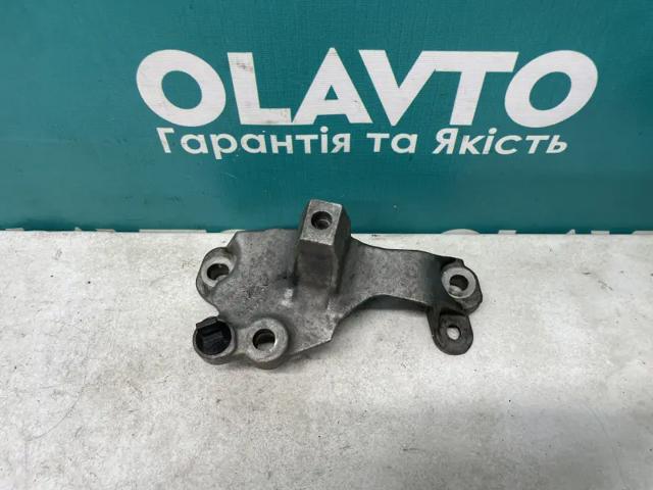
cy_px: 245
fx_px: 490
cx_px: 326
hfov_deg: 67.3
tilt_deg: -54.0
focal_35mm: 26
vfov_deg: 53.1
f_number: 1.6
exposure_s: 1/100
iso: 100
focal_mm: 4.2
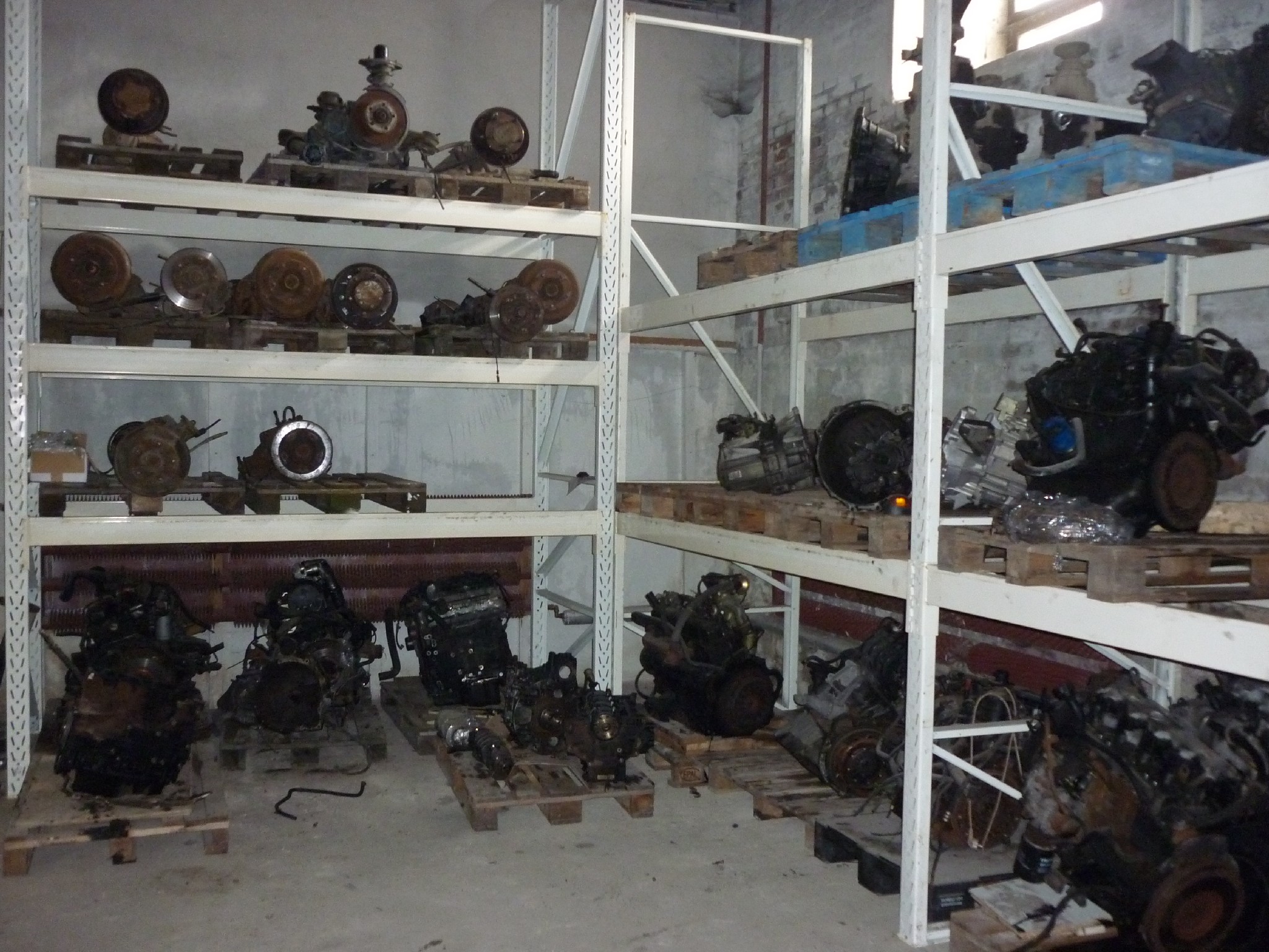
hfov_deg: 55.4
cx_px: 634
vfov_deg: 42.9
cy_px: 476
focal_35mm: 33
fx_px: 1210
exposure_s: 1/30
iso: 500
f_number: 2.8
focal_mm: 5.5
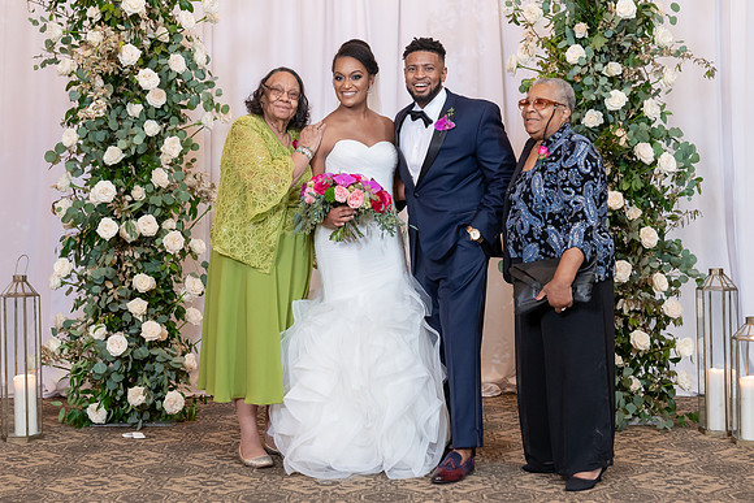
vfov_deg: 23.8
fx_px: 1194
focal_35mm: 57
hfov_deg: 35.0
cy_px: 209
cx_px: 373
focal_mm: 46
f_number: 4
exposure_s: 1/100
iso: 2000
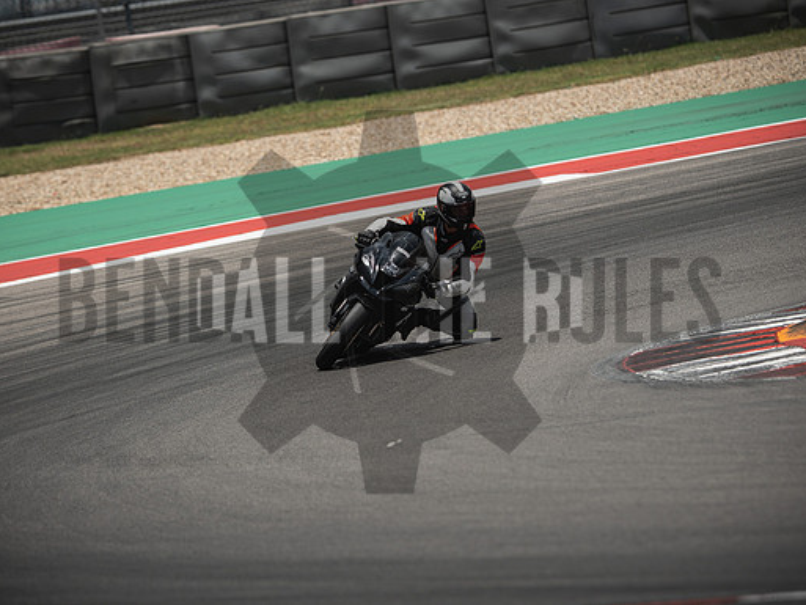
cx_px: 390
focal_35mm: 326
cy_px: 302
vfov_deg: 4.6
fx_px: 7592
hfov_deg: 6.1
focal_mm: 200
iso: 125
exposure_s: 1/2000
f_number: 3.2
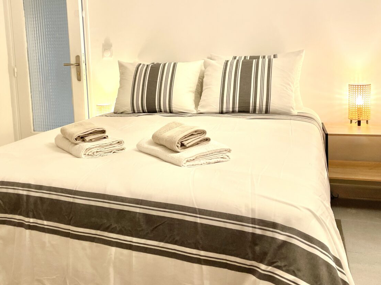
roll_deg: +2.5
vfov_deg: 39.4
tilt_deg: -5.8
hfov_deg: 51.0
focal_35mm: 36
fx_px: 396
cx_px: 151
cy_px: 104
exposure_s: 1/100
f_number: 1.6
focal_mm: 4.2
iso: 125
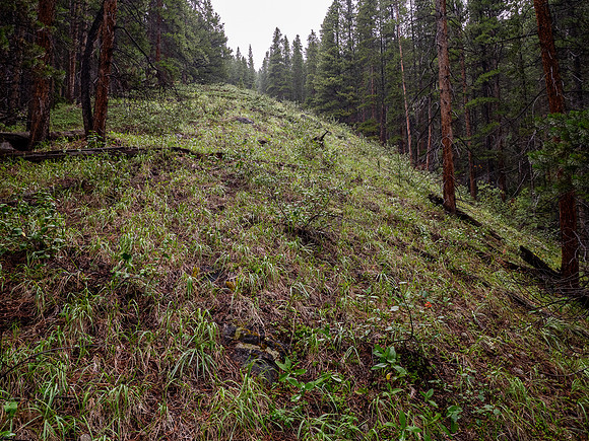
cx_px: 294
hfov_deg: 71.6
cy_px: 220
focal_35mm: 24
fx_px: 408
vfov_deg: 56.8
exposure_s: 1/60
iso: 400
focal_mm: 12
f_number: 8
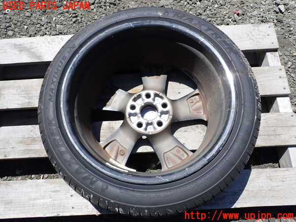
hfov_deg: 60.0
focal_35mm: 30
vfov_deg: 46.8
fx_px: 257
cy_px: 111
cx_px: 148
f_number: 3.2
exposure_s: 1/1000
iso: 100
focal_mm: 5.4
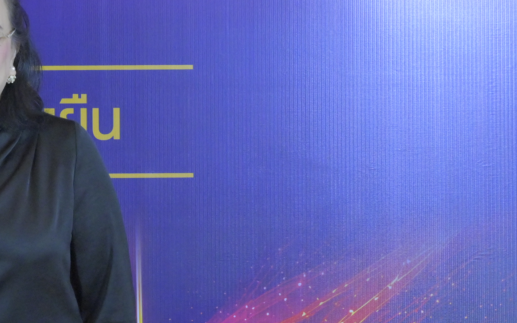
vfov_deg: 7.8
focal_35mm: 169
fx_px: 2381
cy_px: 191
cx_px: -199
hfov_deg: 12.0
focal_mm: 49
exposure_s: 1/320
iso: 2500
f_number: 4
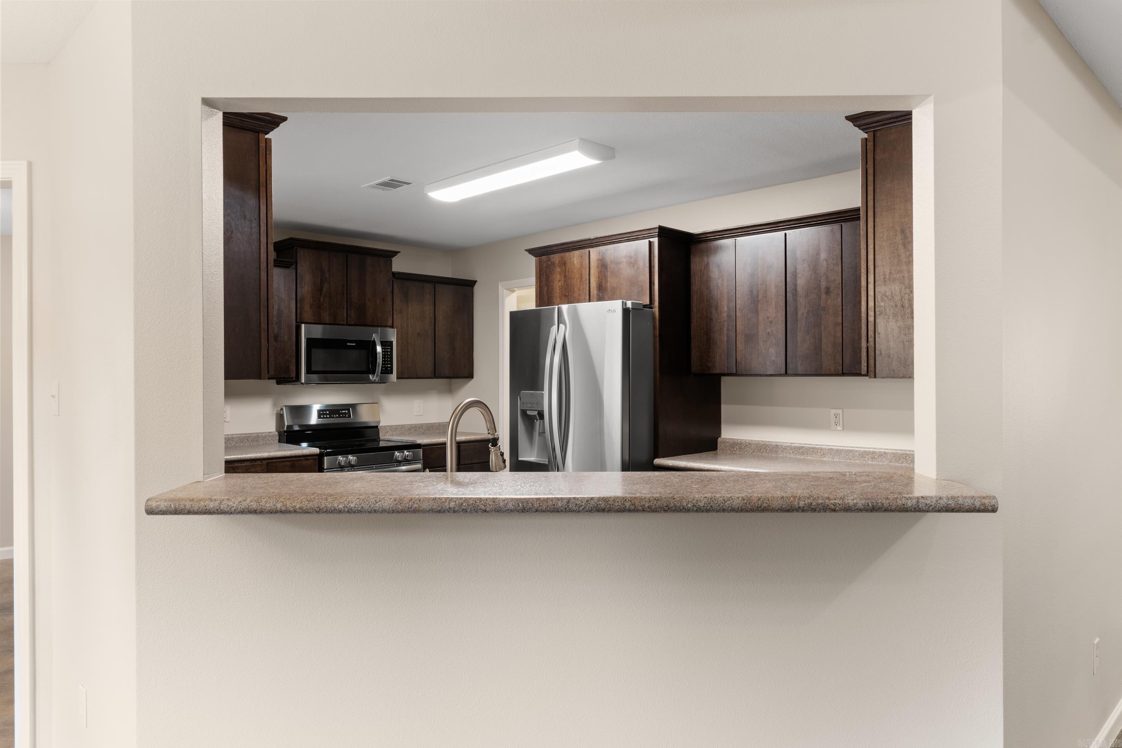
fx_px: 743
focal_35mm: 24
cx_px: 561
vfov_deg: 53.4
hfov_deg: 74.1
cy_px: 374
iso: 200
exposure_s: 1.6
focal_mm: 15.9
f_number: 9
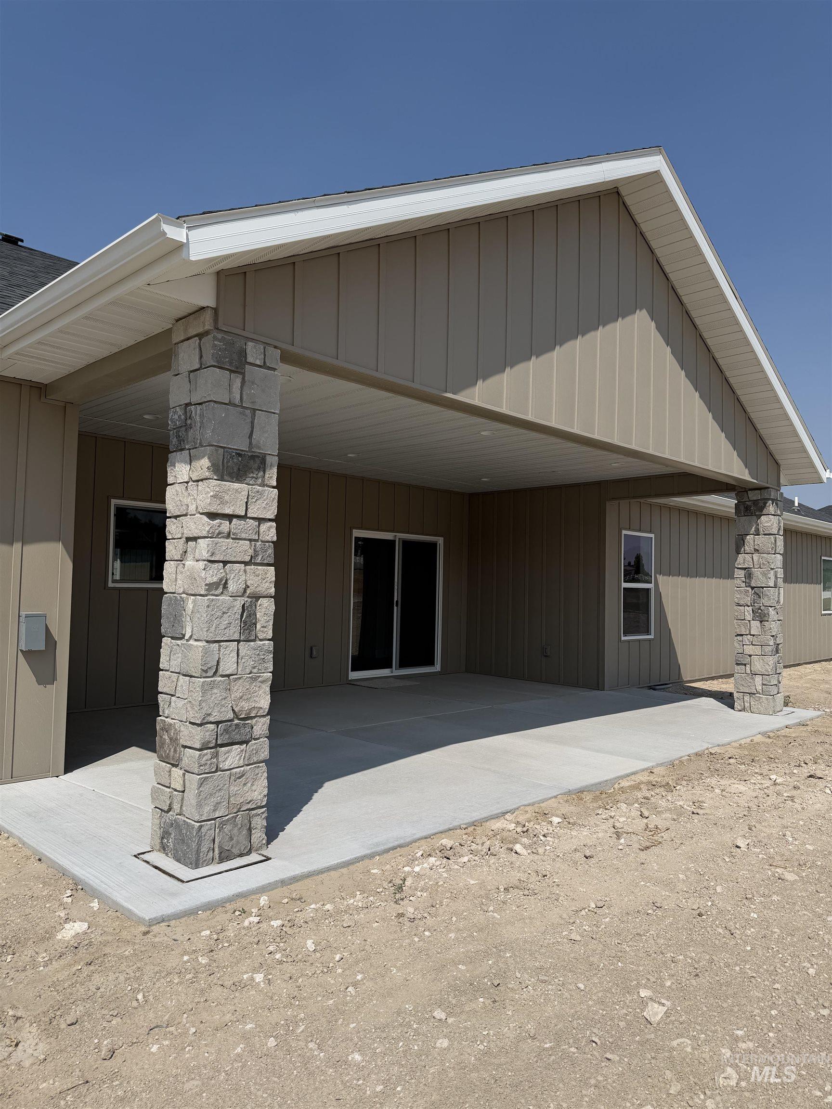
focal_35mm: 24
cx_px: 416
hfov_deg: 56.8
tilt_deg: +3.2
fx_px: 769
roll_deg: -1.3
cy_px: 554
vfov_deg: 71.6
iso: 80
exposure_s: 1/9091
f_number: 1.78
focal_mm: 6.76
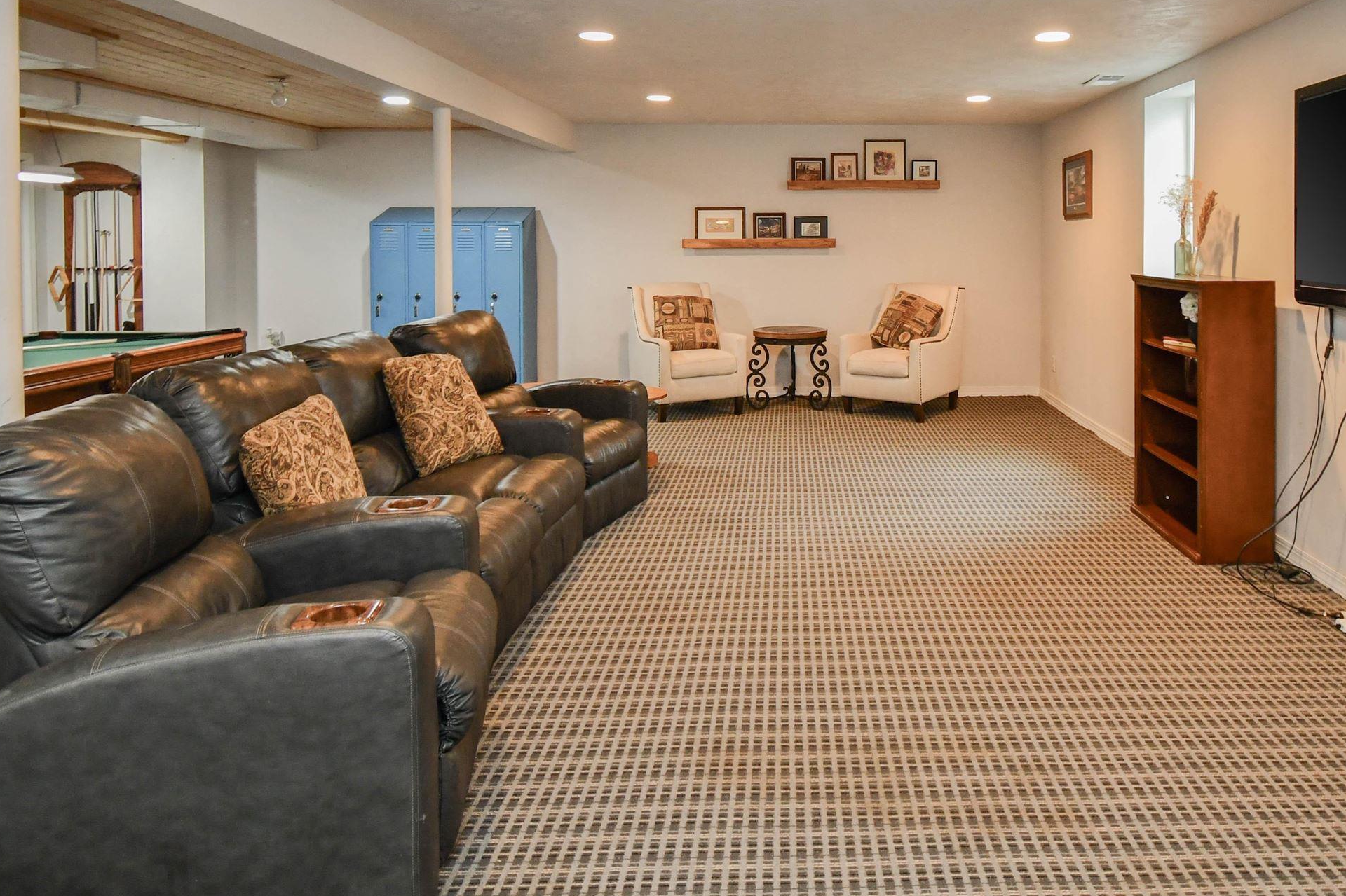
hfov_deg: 72.5
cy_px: 248
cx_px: 843
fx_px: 897
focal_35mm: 24
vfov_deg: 51.3
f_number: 4.5
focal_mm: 10
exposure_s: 1/25
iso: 1250
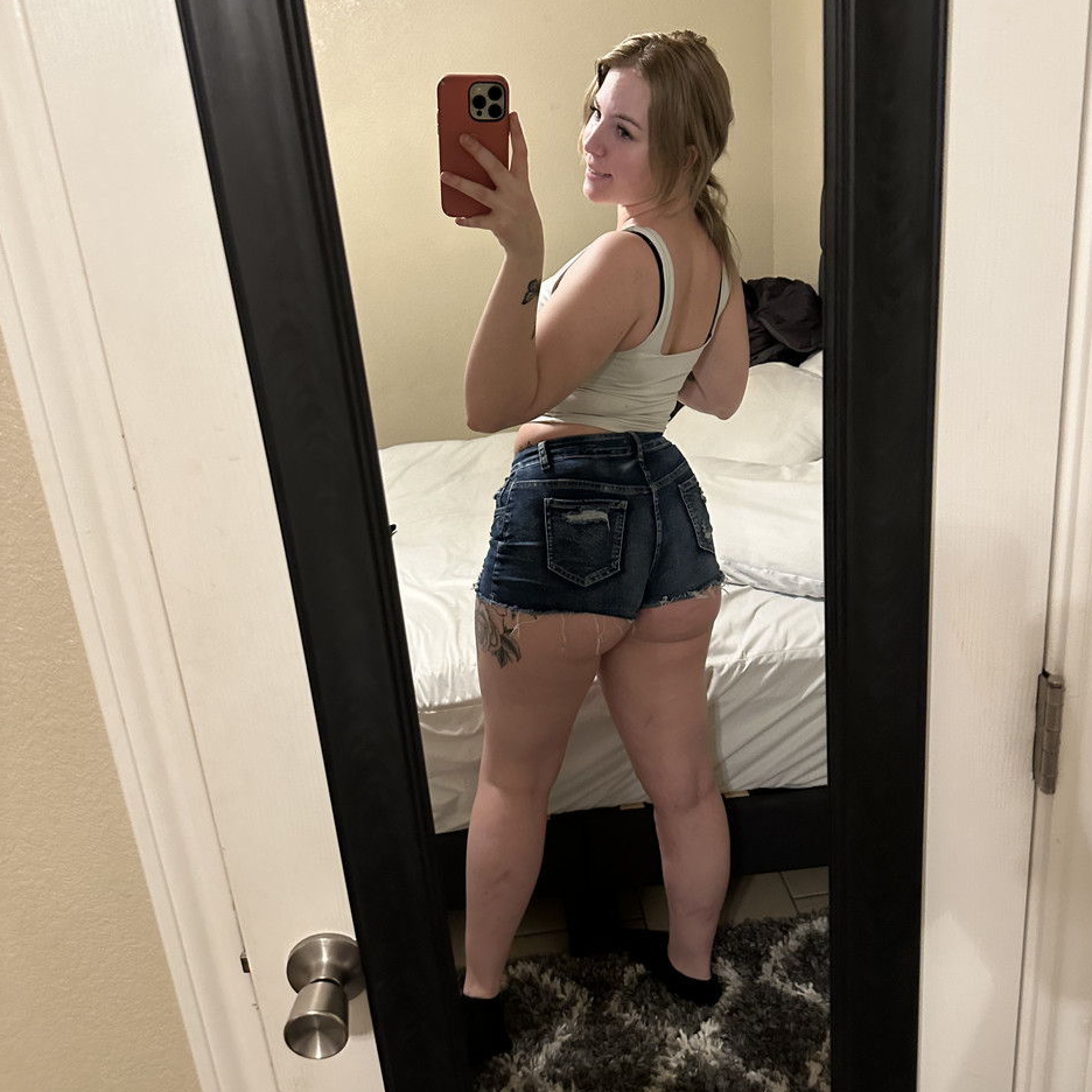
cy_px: 481
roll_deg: +7.1
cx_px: 556
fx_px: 1035
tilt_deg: -18.7
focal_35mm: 29
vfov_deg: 55.5
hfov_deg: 55.6
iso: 500
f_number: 1.78
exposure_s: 1/60
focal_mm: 6.86
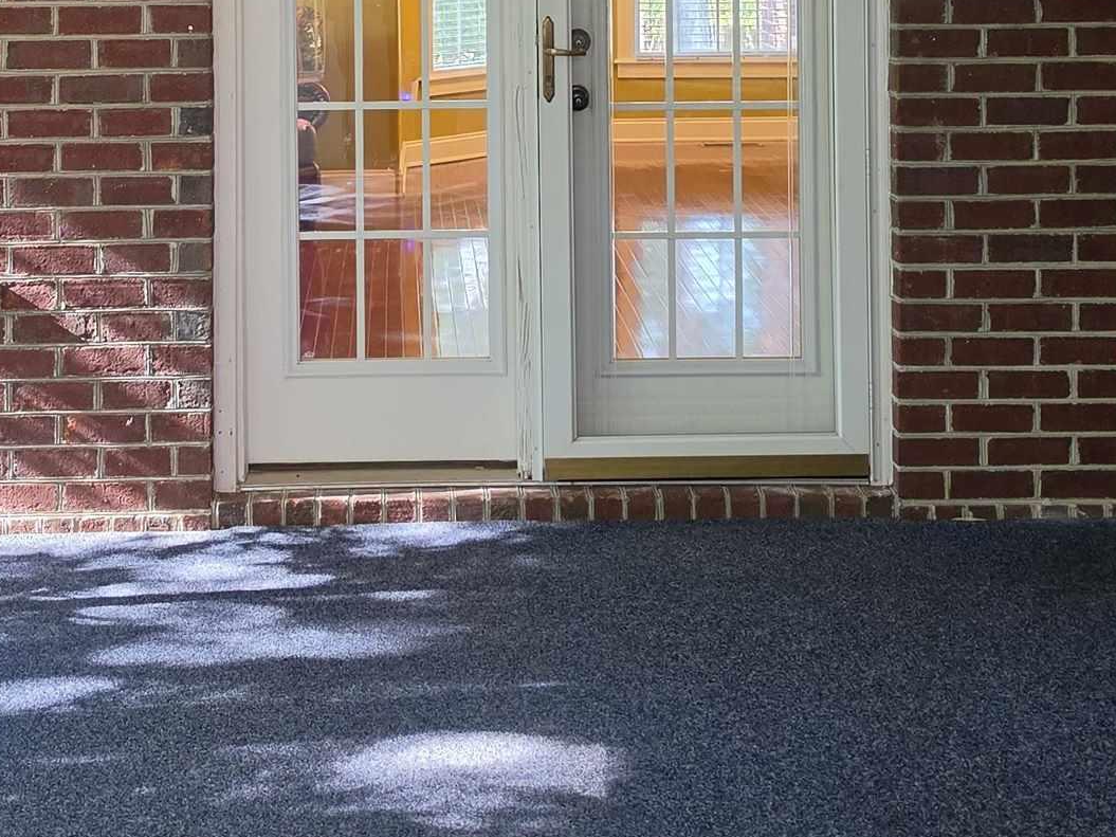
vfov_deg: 21.1
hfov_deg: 28.9
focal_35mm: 67
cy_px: -28
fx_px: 2160
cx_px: 449
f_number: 1.4
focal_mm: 6.5
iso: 250
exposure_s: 1/120
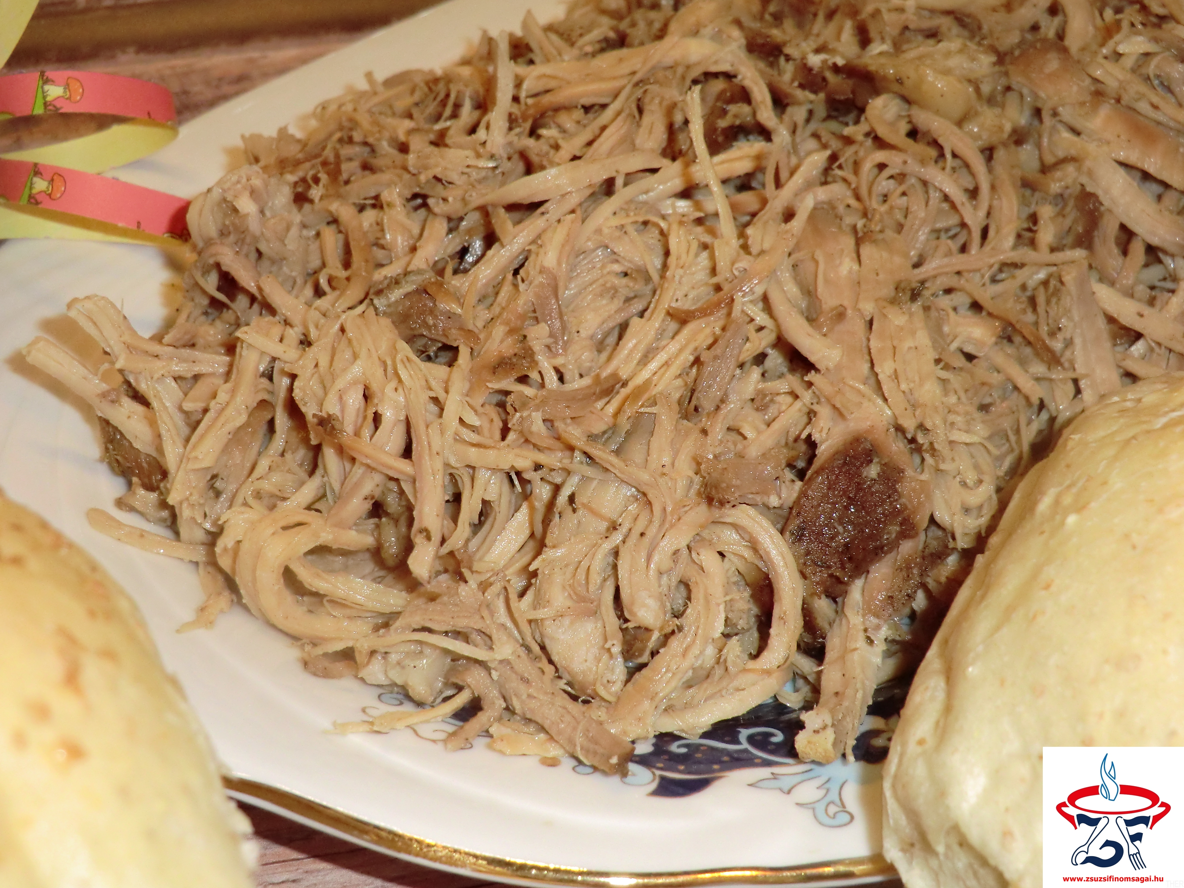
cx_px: 592
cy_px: 444
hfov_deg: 34.9
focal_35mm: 55
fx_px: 1881
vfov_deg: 26.6
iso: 400
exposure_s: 1/40
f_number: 4.2
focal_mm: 9.8
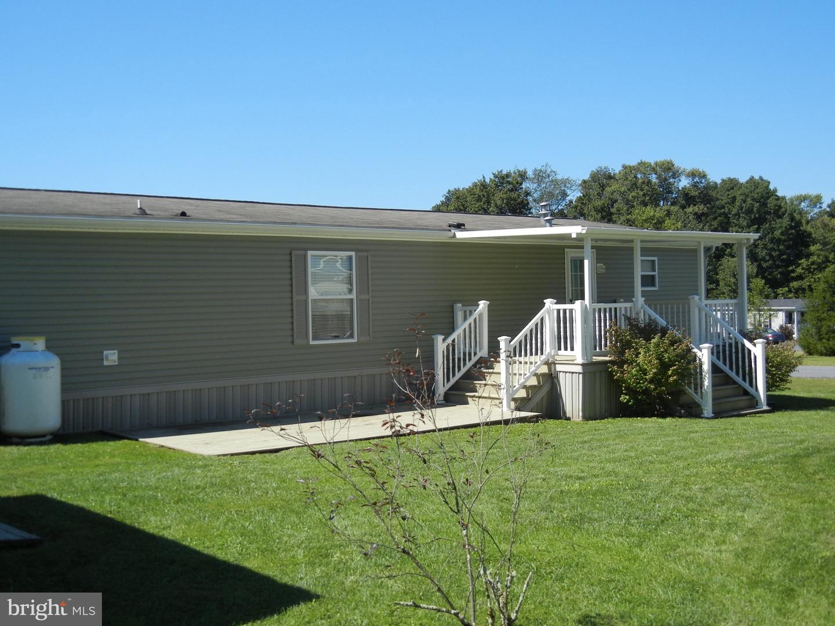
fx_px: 941
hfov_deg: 47.9
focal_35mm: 39
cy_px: 313
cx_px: 418
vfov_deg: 36.8
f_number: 7.4
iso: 160
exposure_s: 1/313
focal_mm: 7.1
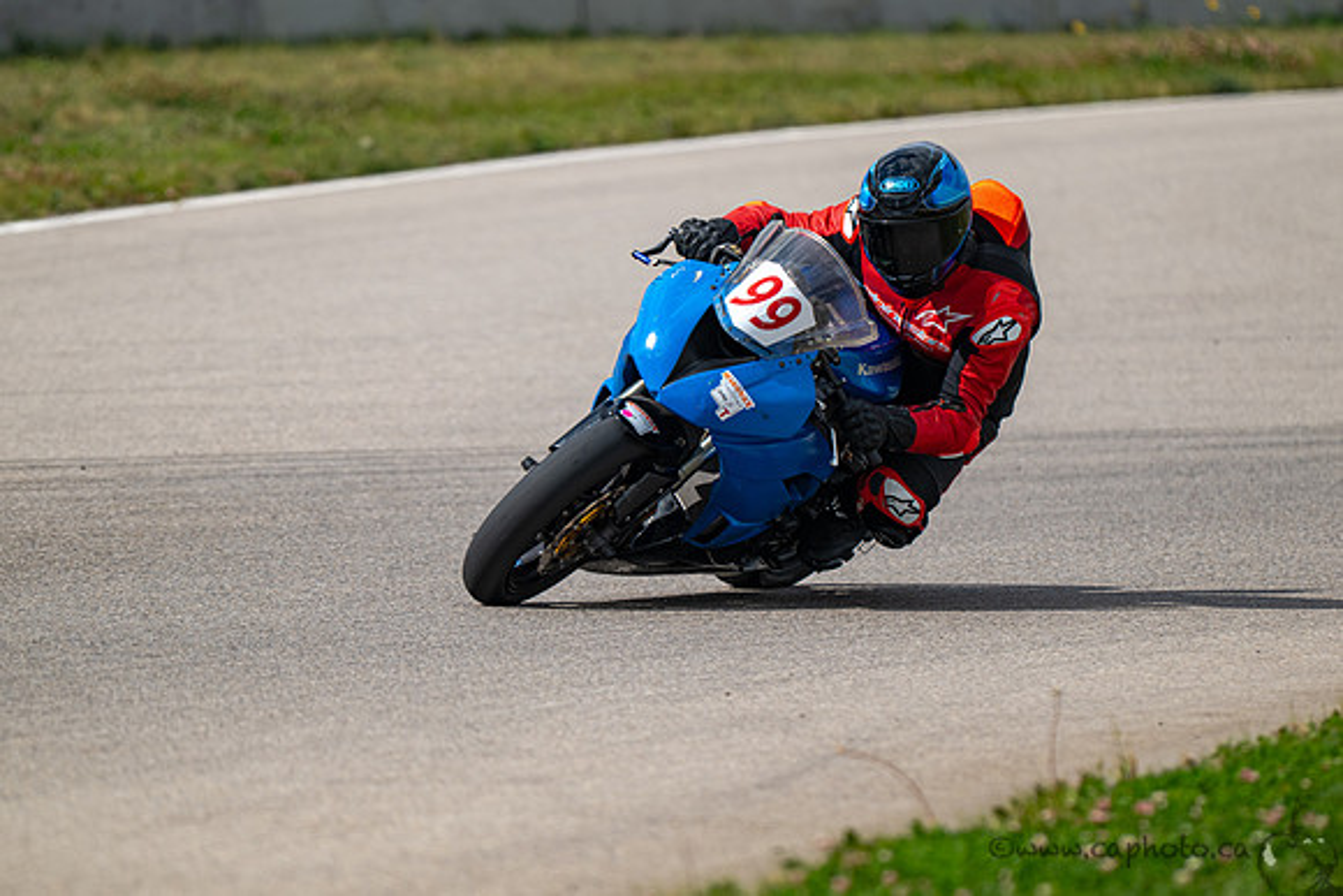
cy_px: 448
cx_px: 735
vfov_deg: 2.1
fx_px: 24508
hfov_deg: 3.1
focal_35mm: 657
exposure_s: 1/1250
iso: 140
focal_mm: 600
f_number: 6.3
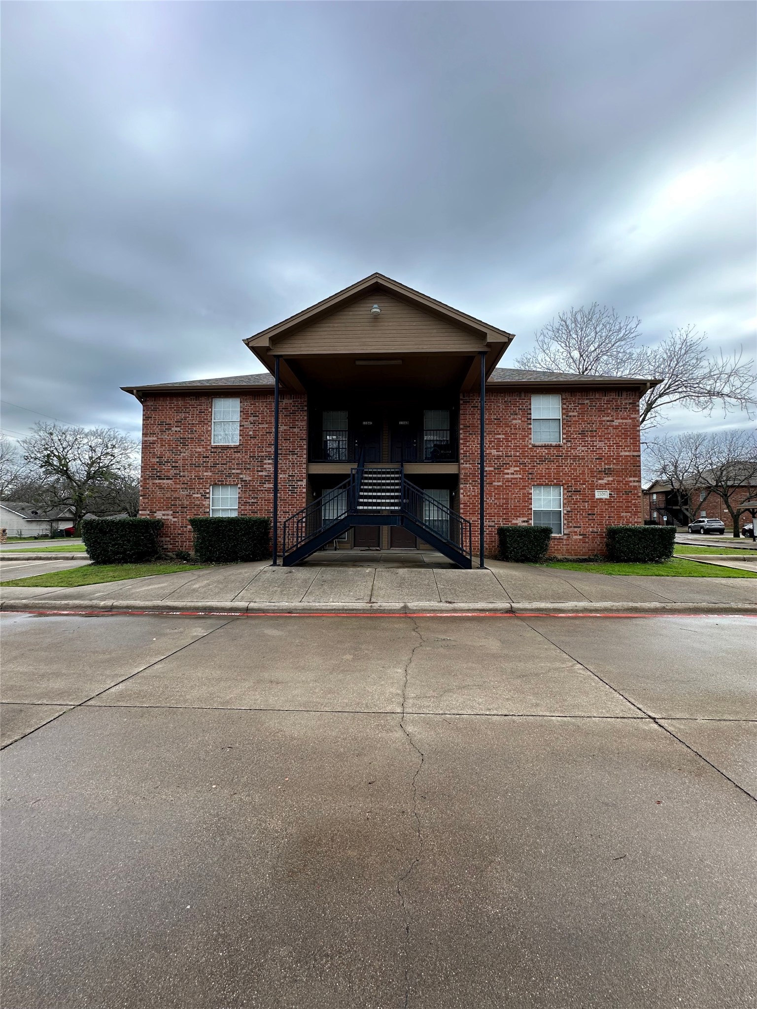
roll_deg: -0.5
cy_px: 504
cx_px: 378
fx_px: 408
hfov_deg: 85.7
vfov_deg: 102.1
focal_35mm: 14
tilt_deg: +3.2
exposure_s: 1/146
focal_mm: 2.22
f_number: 2.2
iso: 40
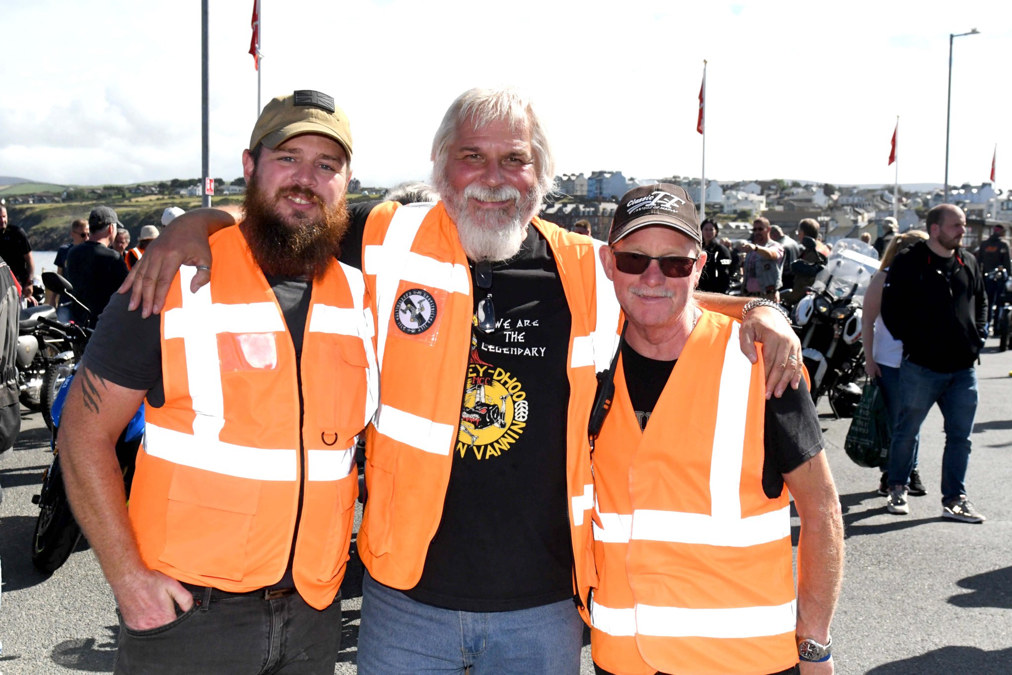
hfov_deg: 41.1
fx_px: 1349
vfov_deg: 28.1
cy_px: 338
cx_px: 506
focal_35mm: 48
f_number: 6.3
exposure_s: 1/8000
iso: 2000
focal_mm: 32
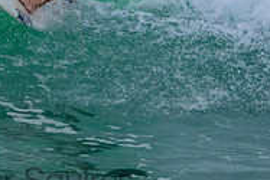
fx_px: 21901
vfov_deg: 0.5
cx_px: 95
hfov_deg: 0.7
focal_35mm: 2918
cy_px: -107
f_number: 11
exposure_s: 1/2000
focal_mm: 800
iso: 1100
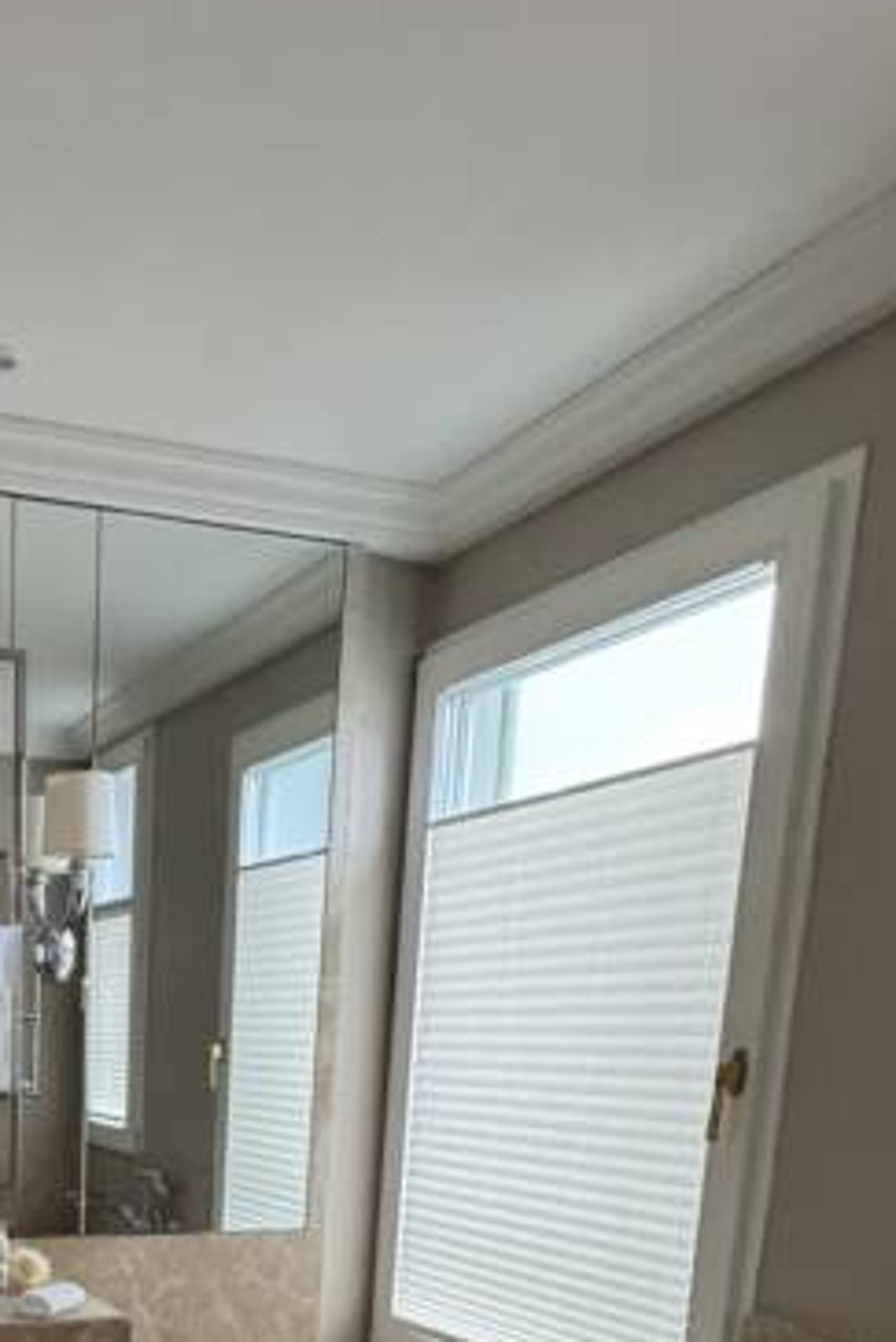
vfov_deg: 45.8
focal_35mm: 36
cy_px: 1305
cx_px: 31
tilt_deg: -11.2
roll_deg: -1.1
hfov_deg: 34.1
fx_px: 1343
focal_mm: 2.22
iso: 320
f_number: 2.2
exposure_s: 1/85
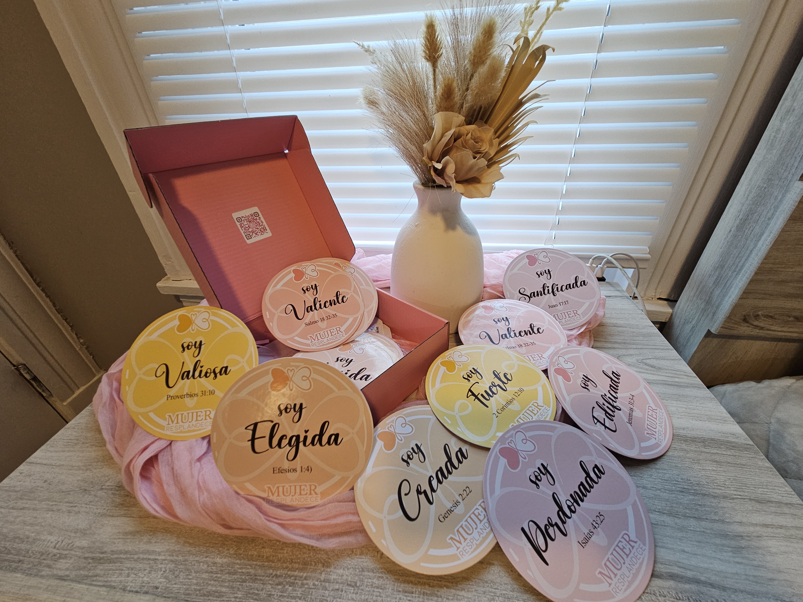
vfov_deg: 89.9
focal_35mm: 13
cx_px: 402
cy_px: 301
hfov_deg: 106.2
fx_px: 302
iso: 250
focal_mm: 2.2
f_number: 2.2
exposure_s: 1/60
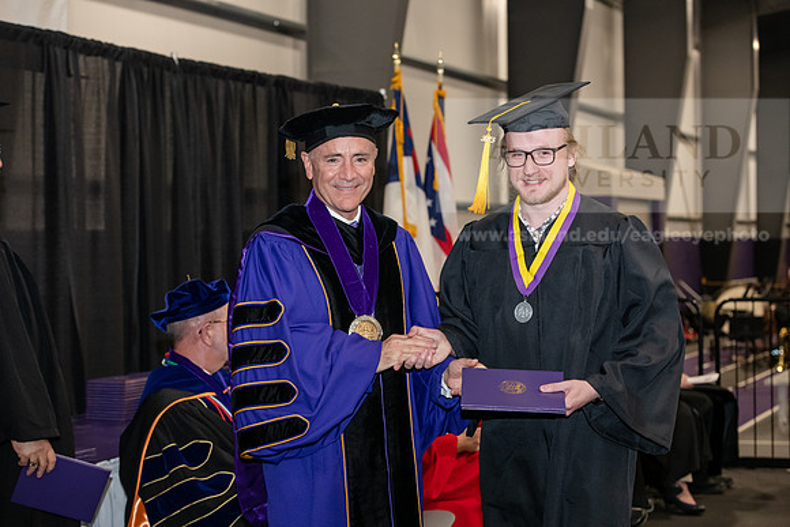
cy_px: 264
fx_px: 1536
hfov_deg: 28.8
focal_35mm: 70
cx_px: 395
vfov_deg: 19.5
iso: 2500
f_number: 5
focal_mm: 70
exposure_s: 1/200
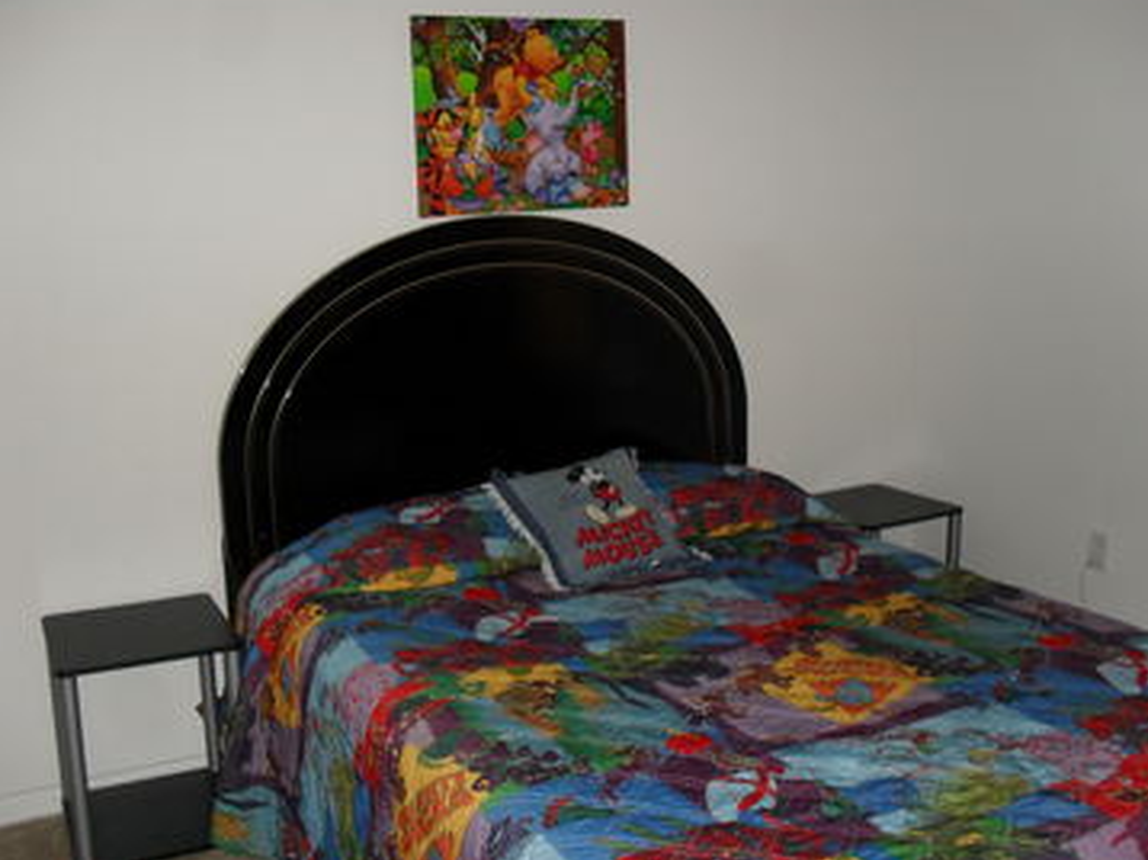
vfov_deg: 39.6
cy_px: 427
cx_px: 584
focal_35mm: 36
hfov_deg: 51.4
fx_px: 1193
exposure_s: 1/45
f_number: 3.2
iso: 200
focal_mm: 6.3
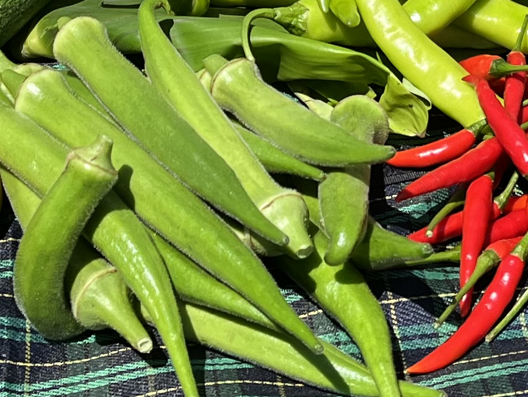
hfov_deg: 16.3
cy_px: -238
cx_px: 209
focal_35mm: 121
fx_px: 1846
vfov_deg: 11.6
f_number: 1.6
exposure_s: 1/3745
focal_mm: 5.1
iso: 50
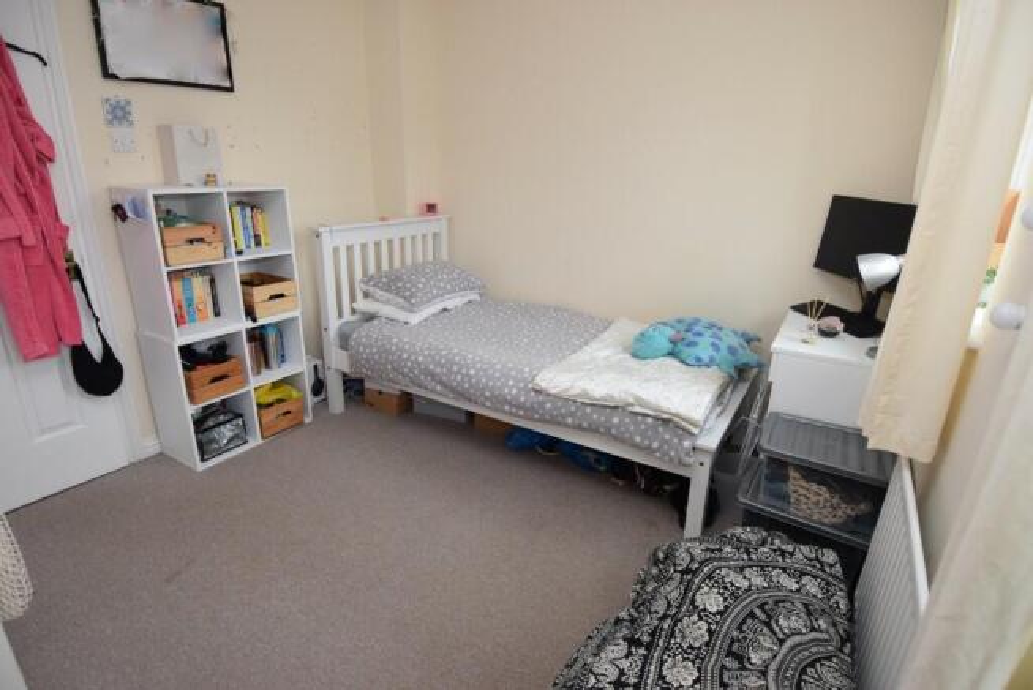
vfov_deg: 67.5
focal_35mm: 18
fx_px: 517
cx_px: 516
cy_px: 345
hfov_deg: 90.0
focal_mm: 12
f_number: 4
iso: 900
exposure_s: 1/60
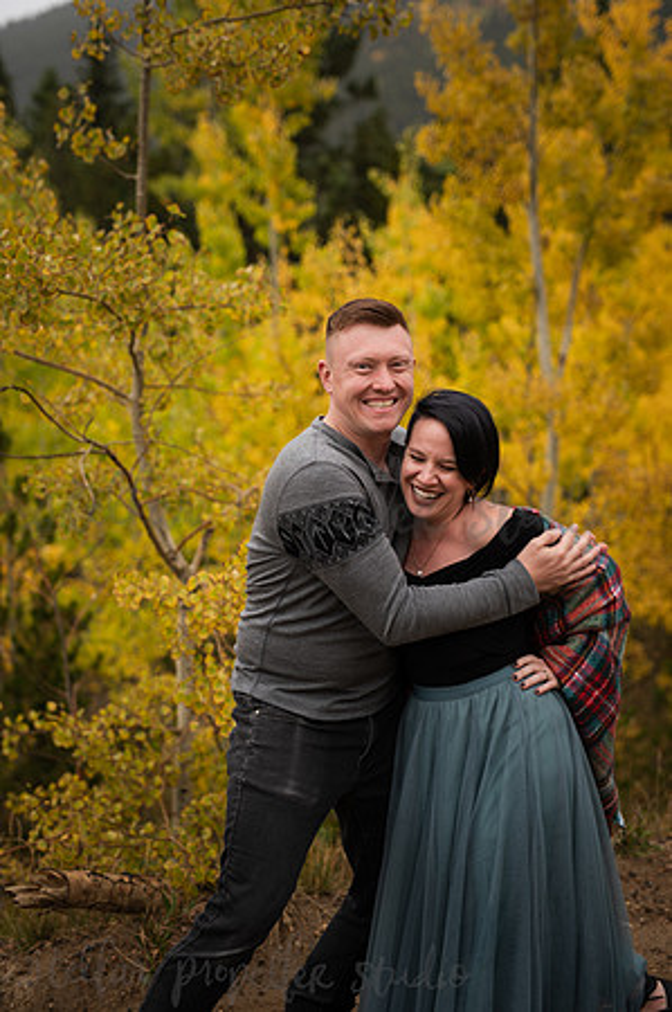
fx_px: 1403
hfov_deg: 26.9
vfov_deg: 39.6
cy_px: 506
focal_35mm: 50
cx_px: 336
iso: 160
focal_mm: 50
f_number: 2.5
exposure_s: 1/200
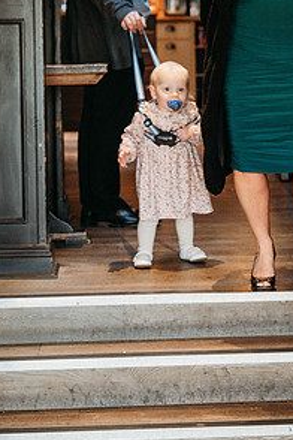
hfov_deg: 12.8
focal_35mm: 107
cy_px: 111
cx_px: 219
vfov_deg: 19.0
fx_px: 1306
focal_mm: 70
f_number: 3.5
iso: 5000
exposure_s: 1/200
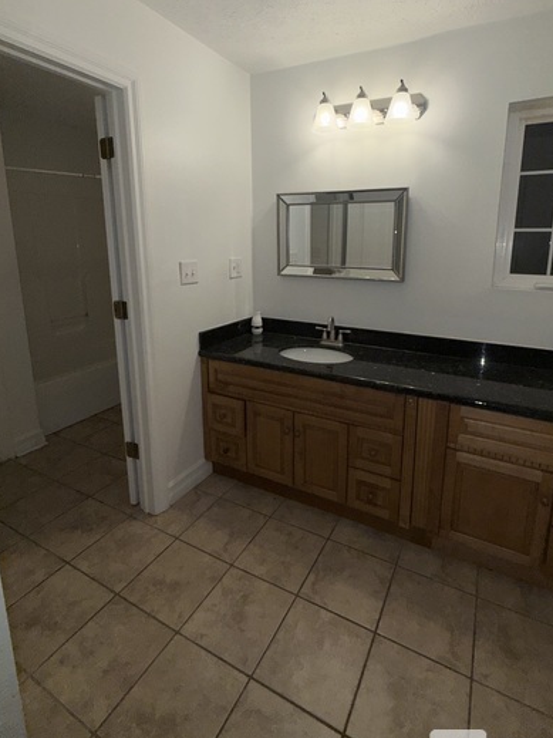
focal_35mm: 18
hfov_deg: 71.4
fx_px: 384
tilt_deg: -10.6
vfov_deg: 87.1
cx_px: 304
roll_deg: -1.1
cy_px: 312
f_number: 2.2
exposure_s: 1/122
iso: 25
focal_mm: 2.22
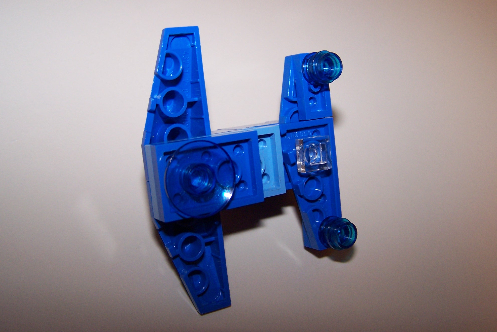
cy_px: 146
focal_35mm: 41
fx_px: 566
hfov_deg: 47.4
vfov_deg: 32.6
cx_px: 253
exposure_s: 1/60
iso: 140
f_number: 2.8
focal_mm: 6.3
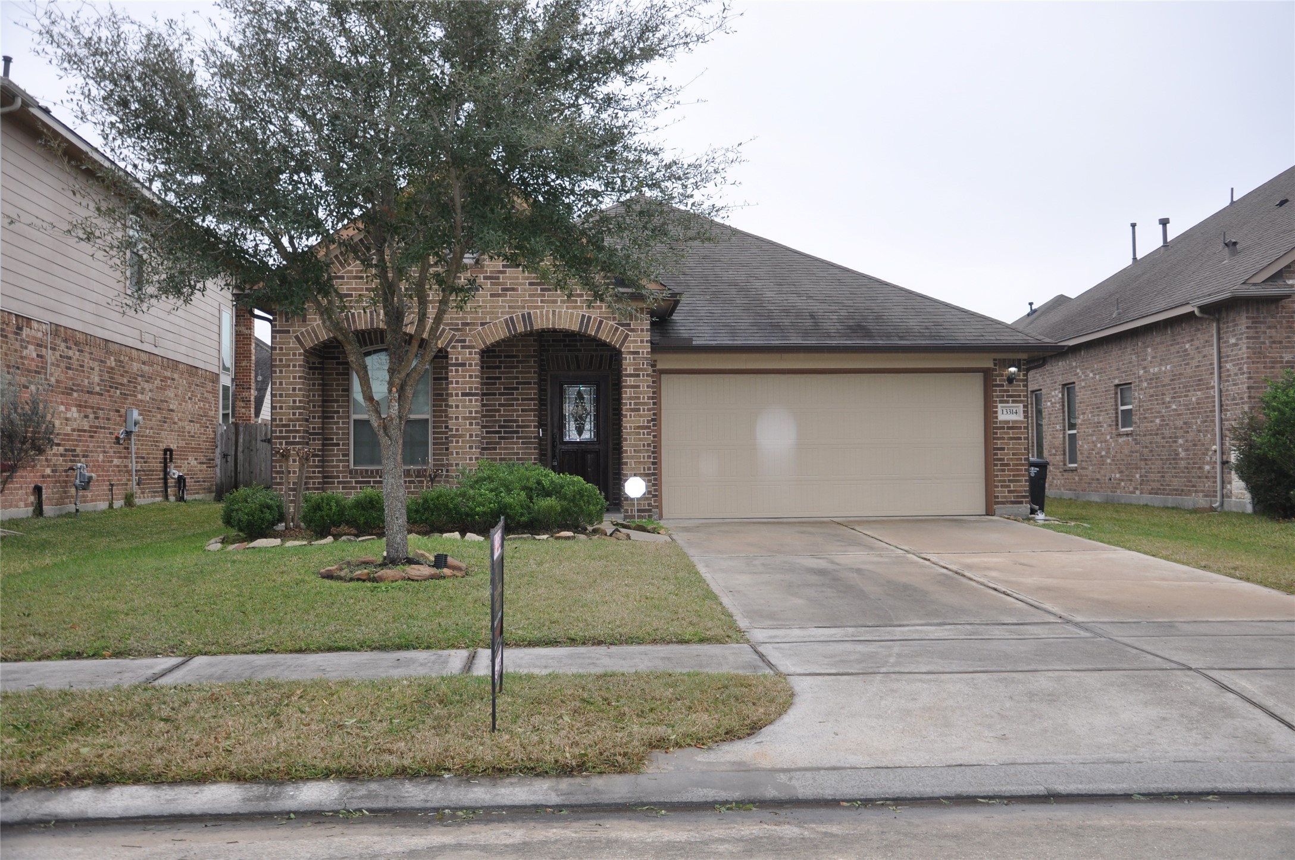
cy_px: 430
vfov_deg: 36.8
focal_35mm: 36
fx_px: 1293
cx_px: 648
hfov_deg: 53.2
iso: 200
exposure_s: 1/200
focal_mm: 24
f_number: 4.5
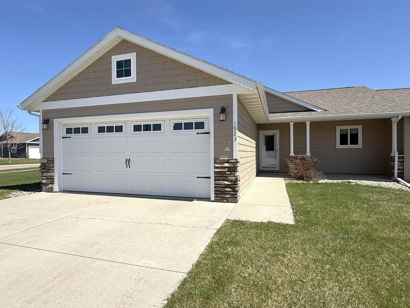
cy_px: 154
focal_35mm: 20
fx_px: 237
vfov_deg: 66.0
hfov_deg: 81.7
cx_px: 205
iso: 50
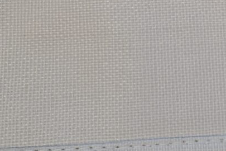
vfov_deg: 14.0
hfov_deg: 22.6
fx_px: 534
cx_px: 248
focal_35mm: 85
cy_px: -134
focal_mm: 6.3
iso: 640
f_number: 1.7
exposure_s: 1/100
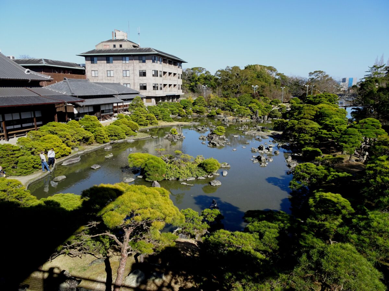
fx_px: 270
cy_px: 146
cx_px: 194
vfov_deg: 56.8
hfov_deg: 71.6
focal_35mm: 24
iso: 80
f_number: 3.5
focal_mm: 4.1
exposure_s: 1/500
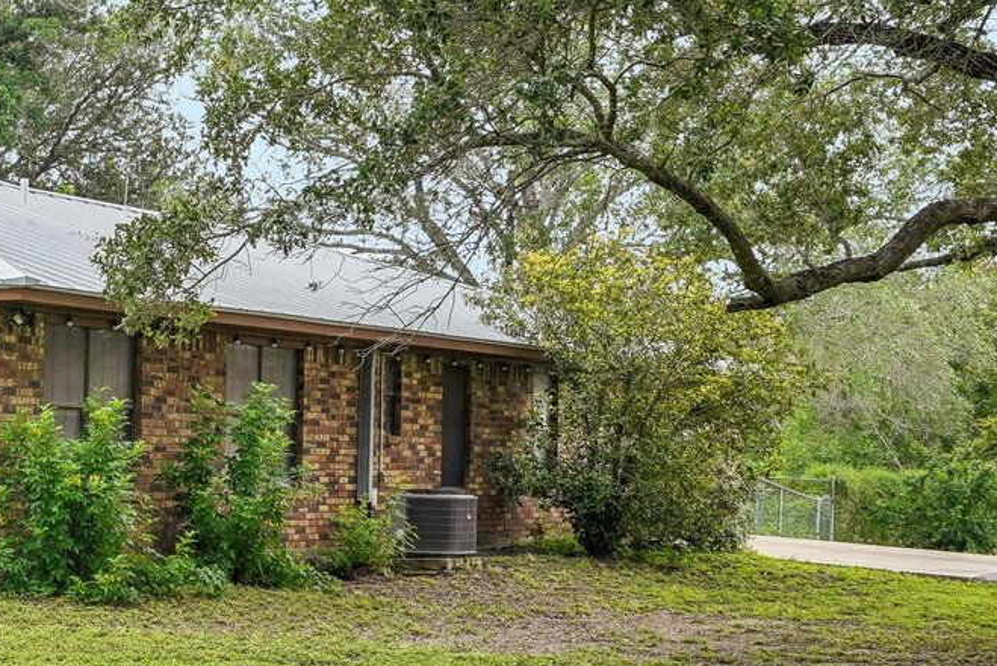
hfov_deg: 21.9
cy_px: 307
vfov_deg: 15.9
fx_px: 2383
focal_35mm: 86
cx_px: -197
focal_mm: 35
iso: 100
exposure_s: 1/125
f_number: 8
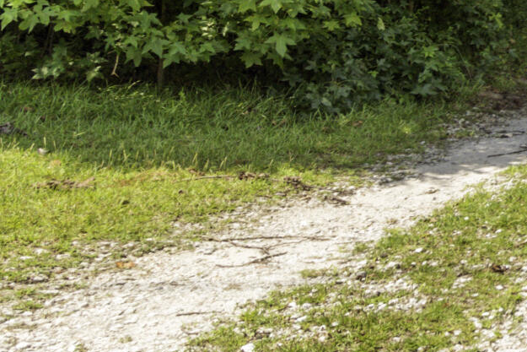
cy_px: -48
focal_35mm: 72
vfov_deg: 18.2
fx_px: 1054
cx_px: 975
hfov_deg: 19.7
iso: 100
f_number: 6.3
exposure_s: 1/500
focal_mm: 10
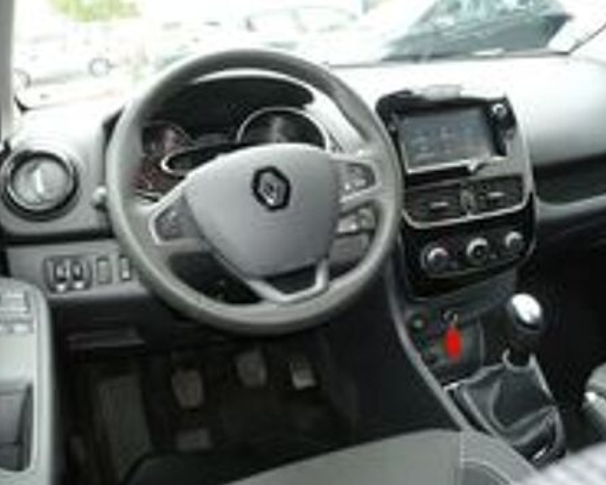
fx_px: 664
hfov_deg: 49.0
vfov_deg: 40.2
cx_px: 316
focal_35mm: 37
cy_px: 242
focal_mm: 5.8
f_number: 2.8
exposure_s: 1/30
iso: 125
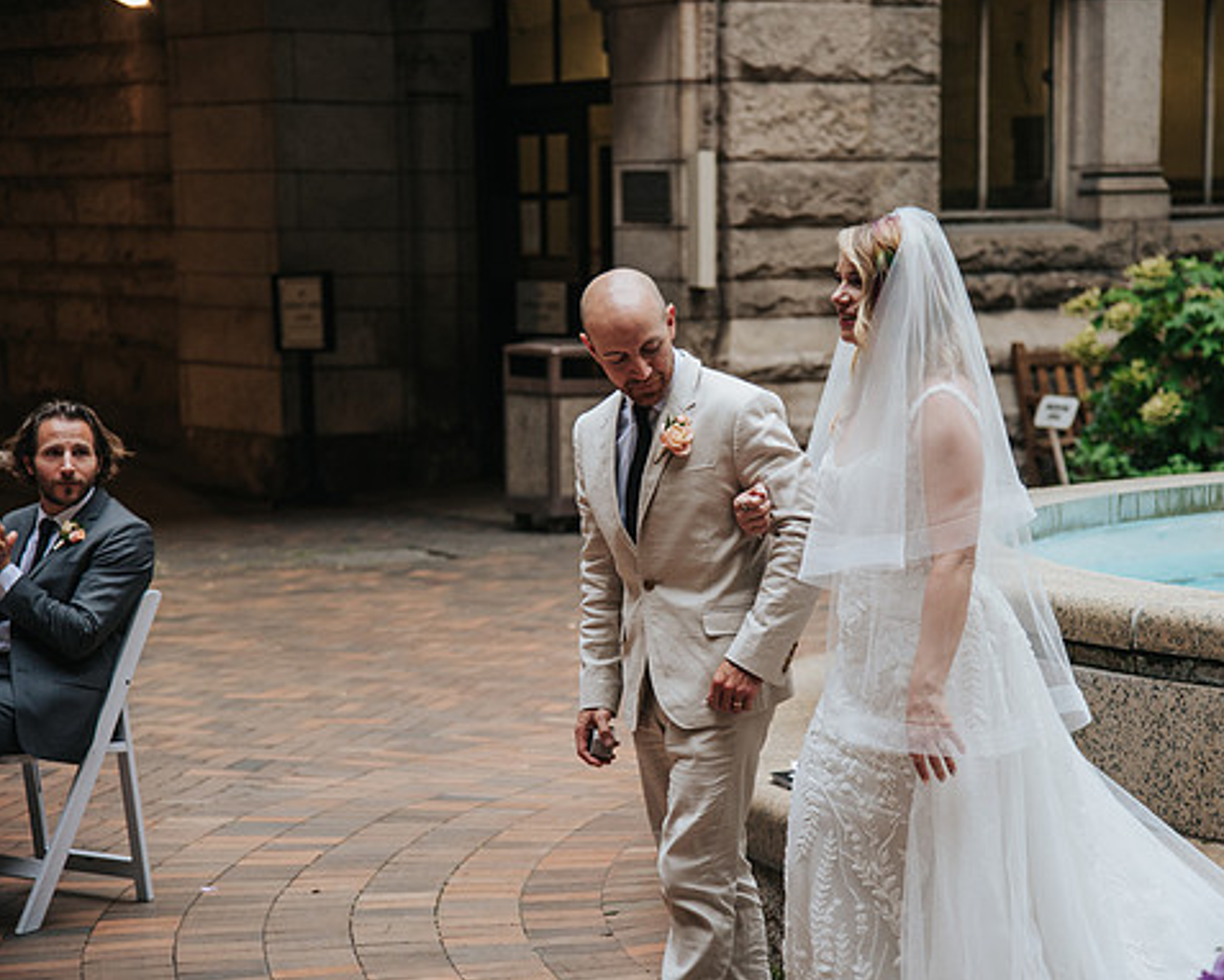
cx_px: 727
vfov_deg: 15.4
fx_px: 3624
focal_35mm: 100
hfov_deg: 19.2
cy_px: 482
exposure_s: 1/500
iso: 1000
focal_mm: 86
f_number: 4
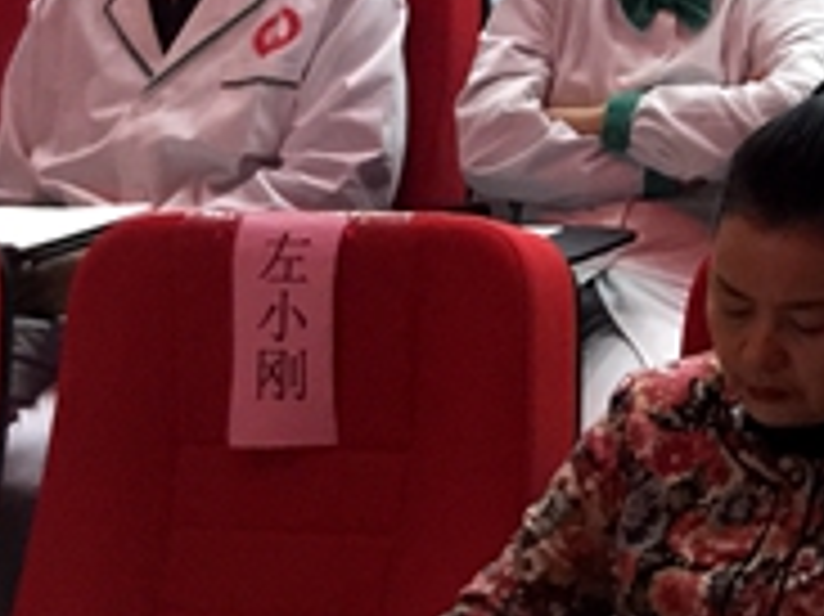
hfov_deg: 15.6
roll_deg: -2.4
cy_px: -223
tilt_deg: +0.7
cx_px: 1400
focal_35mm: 111
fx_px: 2641
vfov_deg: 12.8
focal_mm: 4.15
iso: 125
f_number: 2.2
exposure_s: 1/8
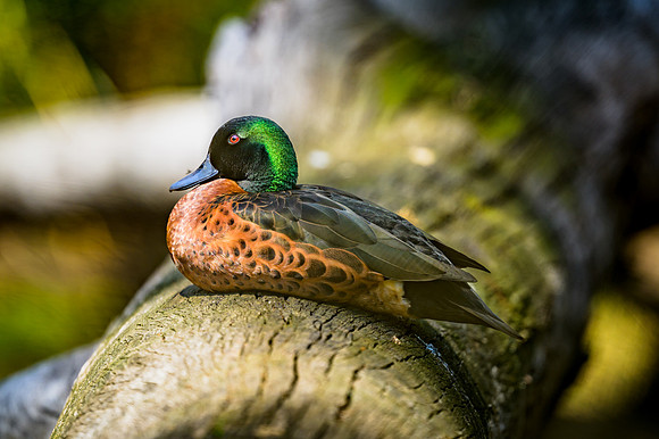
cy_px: 190
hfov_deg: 3.6
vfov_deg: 2.4
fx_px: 10349
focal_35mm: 566
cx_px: 317
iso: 140
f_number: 2.8
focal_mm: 400
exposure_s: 1/800
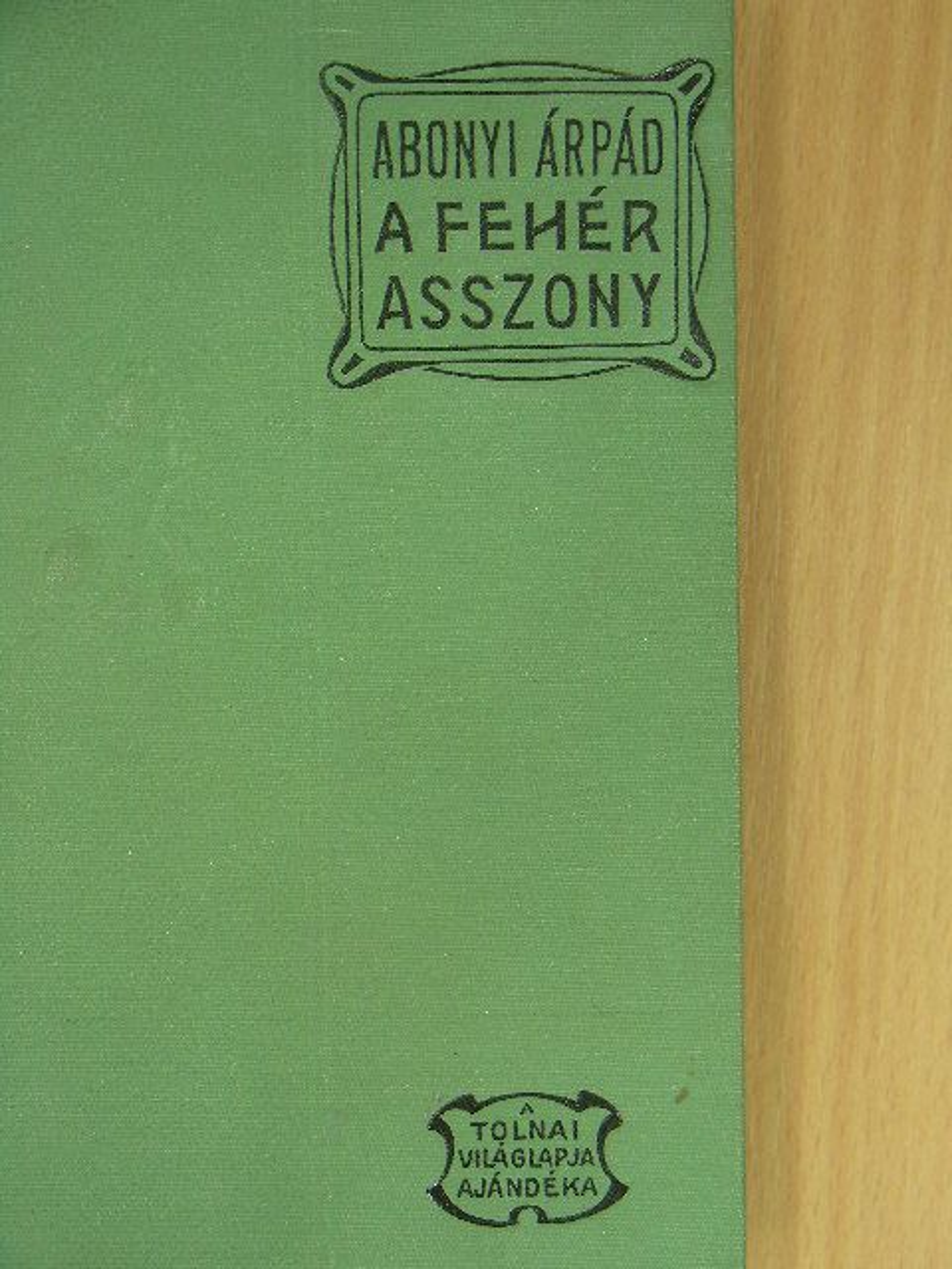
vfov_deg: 27.8
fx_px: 2567
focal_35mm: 70
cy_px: 634
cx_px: 476
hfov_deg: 21.0
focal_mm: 11.7
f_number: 3.5
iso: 50
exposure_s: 1/6.1
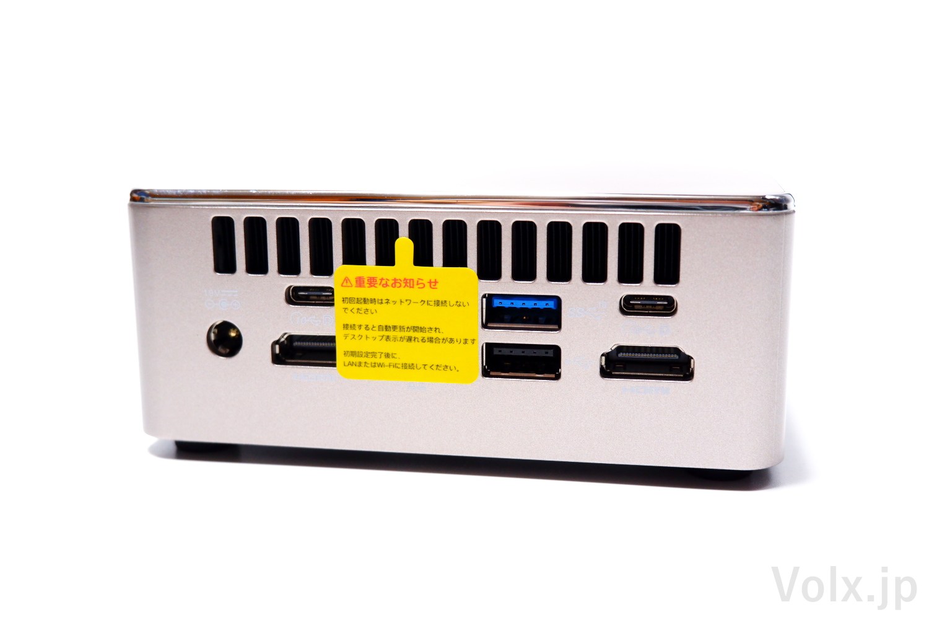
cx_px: 464
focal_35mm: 42
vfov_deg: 31.9
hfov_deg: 46.4
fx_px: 1084
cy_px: 310
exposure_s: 1/42
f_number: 4.5
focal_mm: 28
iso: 640
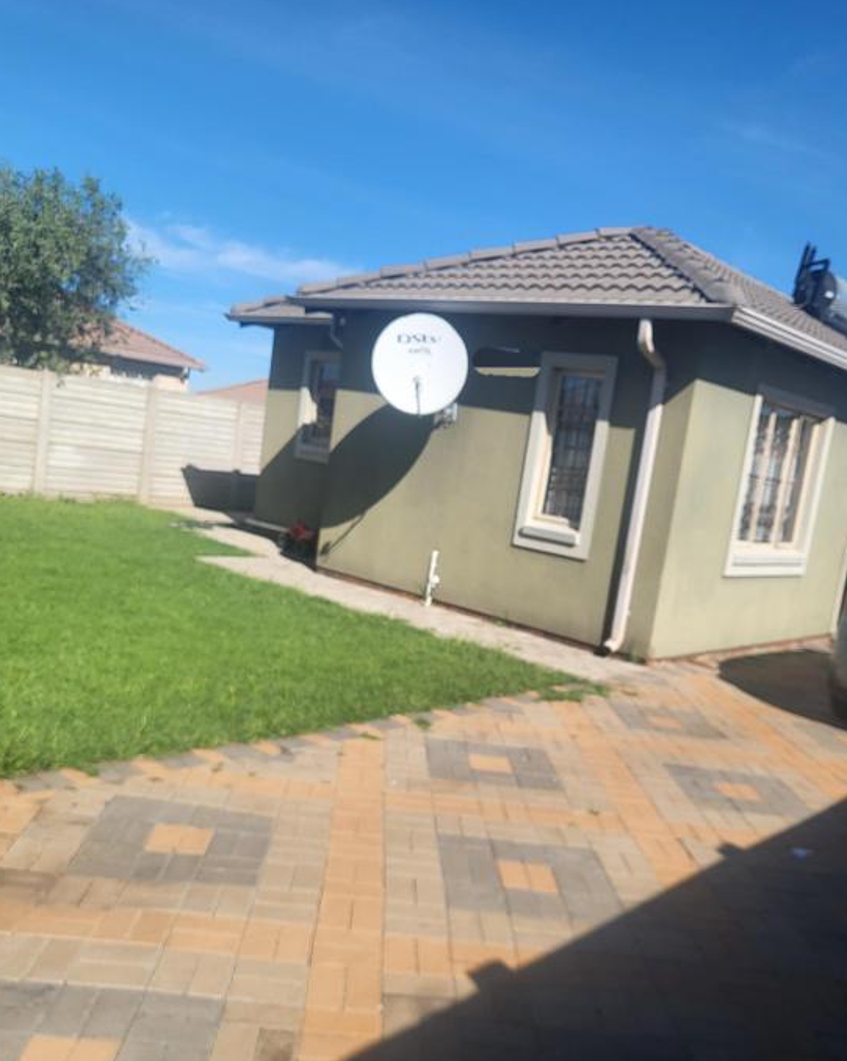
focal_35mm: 30
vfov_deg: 58.6
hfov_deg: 48.4
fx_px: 941
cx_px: 449
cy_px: 603
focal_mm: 4.25
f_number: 1.8
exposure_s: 1/3333
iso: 50
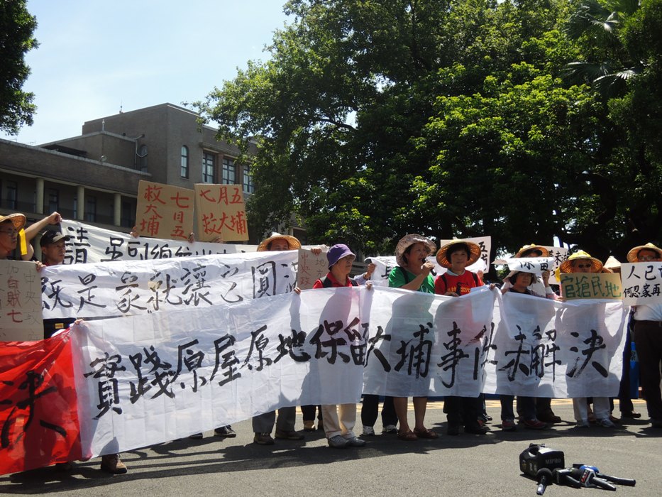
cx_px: 331
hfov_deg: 42.1
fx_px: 861
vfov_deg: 32.2
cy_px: 248
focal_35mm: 45
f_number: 3.5
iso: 100
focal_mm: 8.1
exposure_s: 1/640
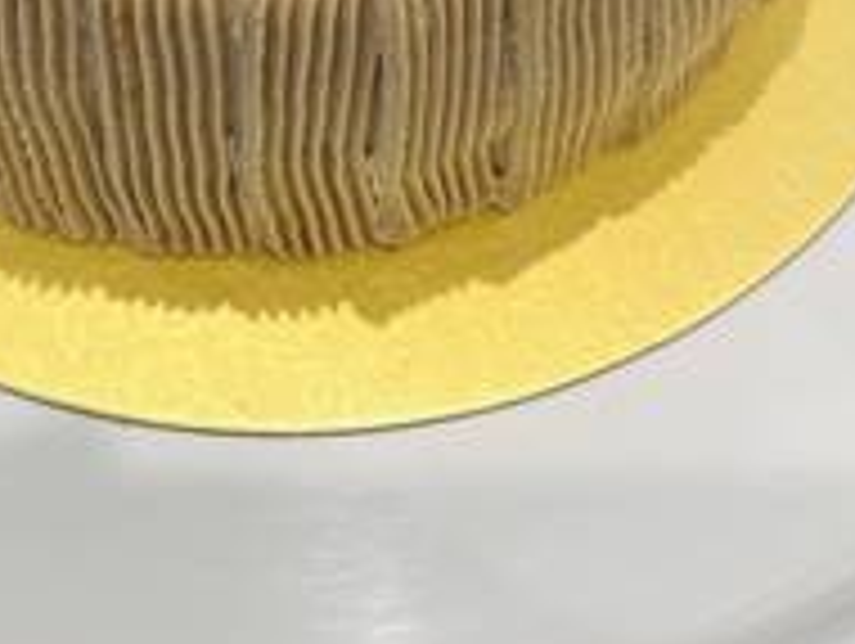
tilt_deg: -49.8
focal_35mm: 80
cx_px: 252
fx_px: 1978
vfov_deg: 16.8
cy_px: -324
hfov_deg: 24.2
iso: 50
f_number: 1.6
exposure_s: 1/120
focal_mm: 5.1
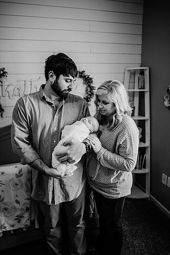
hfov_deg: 53.1
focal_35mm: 24
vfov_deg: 73.7
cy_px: 128
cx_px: 85
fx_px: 170
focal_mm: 24
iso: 640
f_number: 2
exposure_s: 1/320
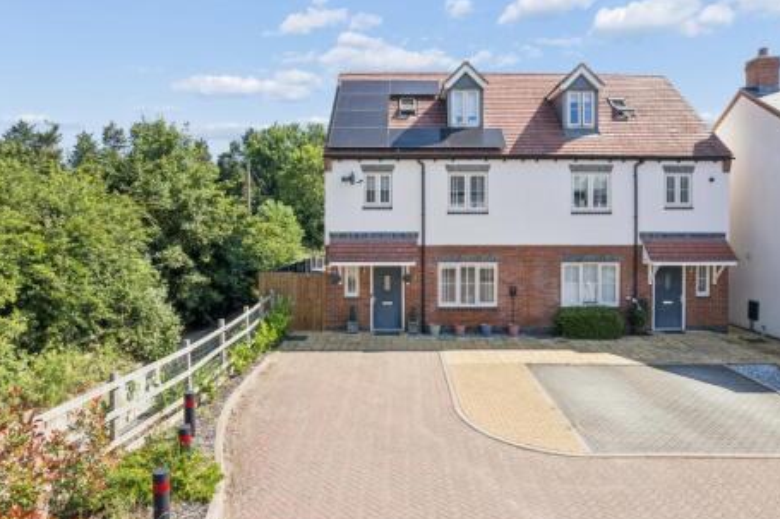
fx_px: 498
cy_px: 268
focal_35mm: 23
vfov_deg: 55.1
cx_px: 403
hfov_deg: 76.1
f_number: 2.8
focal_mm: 8.4
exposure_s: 1/1250
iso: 100
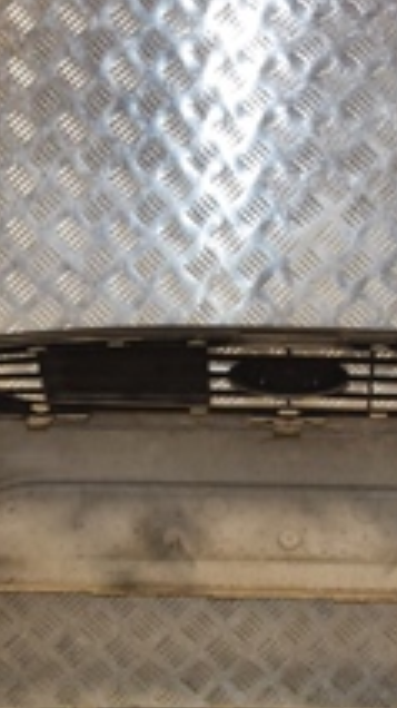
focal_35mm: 100
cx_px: 287
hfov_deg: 12.1
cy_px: 374
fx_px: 1867
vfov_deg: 21.5
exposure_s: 1/200
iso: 800
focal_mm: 21
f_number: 8
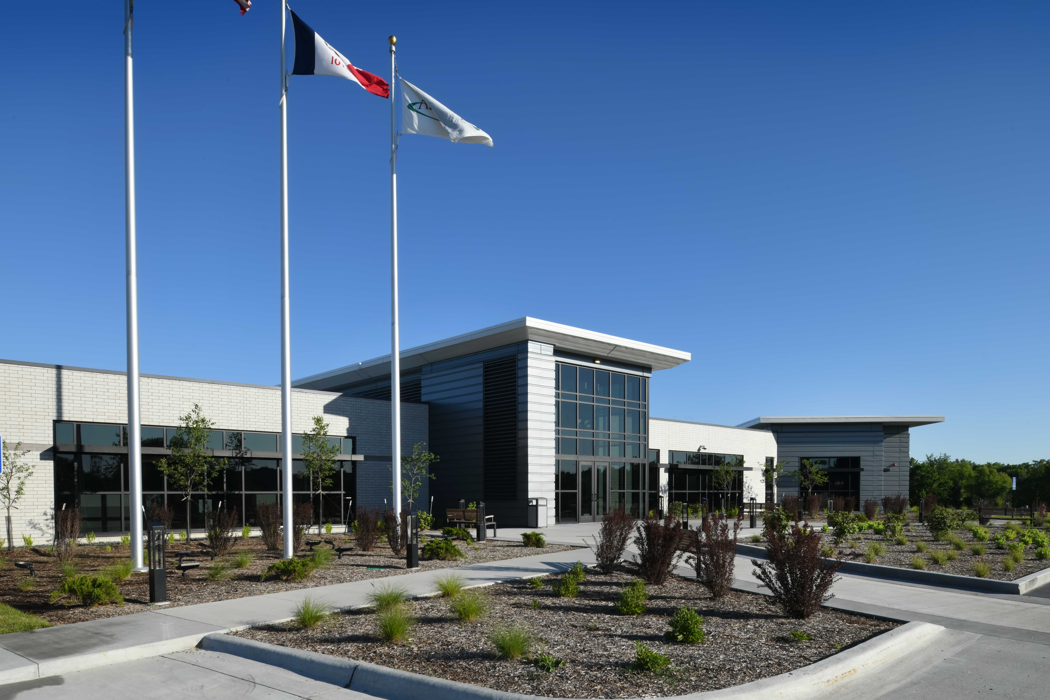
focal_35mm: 24
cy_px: 350
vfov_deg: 53.1
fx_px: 700
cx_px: 525
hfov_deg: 73.7
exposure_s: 1/125
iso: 200
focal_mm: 24
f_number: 16
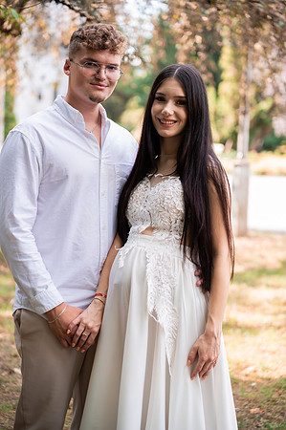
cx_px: 143
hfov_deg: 18.1
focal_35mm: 75
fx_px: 896
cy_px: 215
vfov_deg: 27.0
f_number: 2.8
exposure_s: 1/320
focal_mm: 75
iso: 200
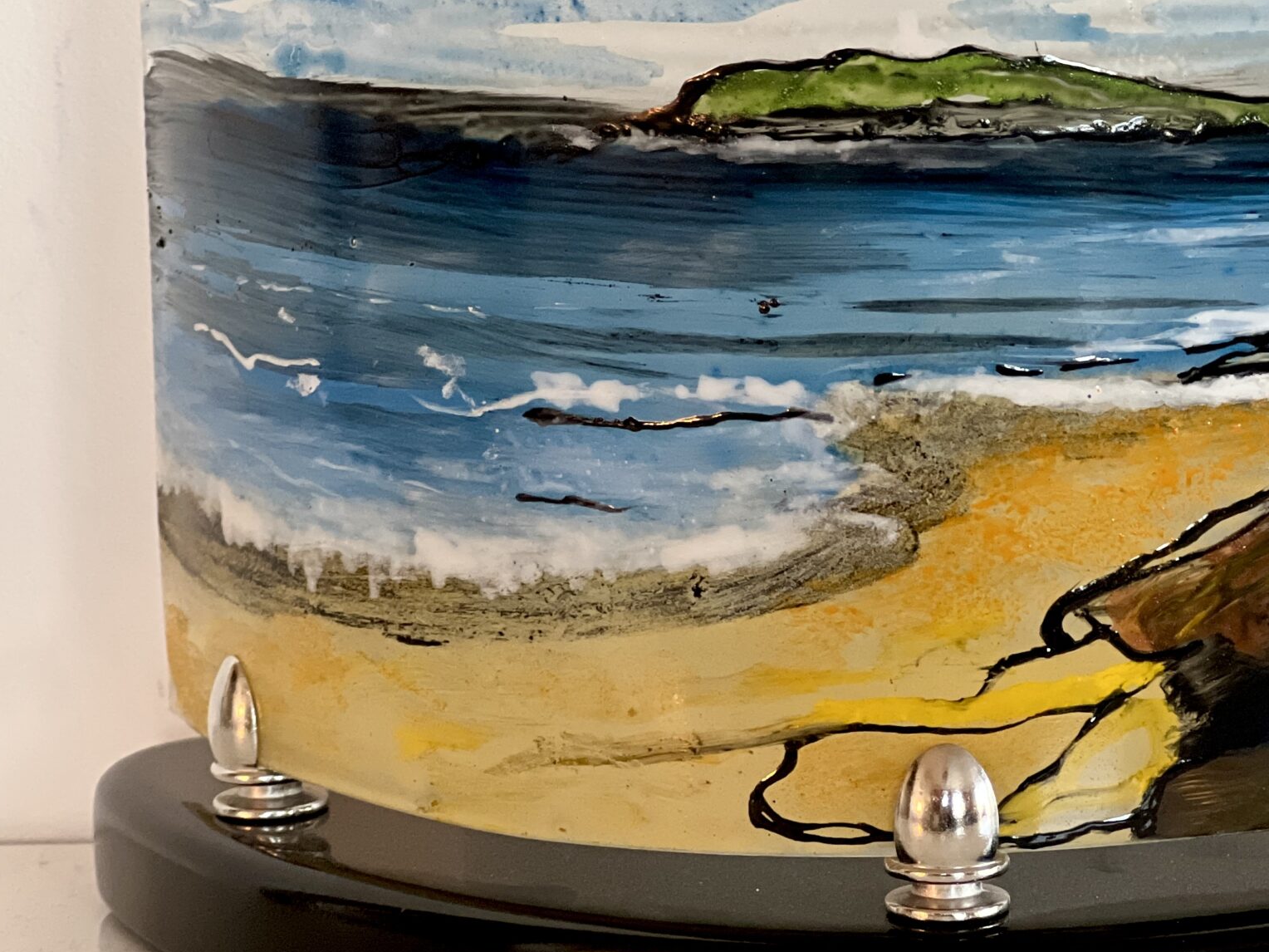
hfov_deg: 15.2
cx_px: 990
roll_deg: +1.0
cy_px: 438
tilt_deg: -10.8
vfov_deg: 11.5
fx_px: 4729
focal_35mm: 129
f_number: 2.8
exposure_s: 1/40
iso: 400
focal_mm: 9
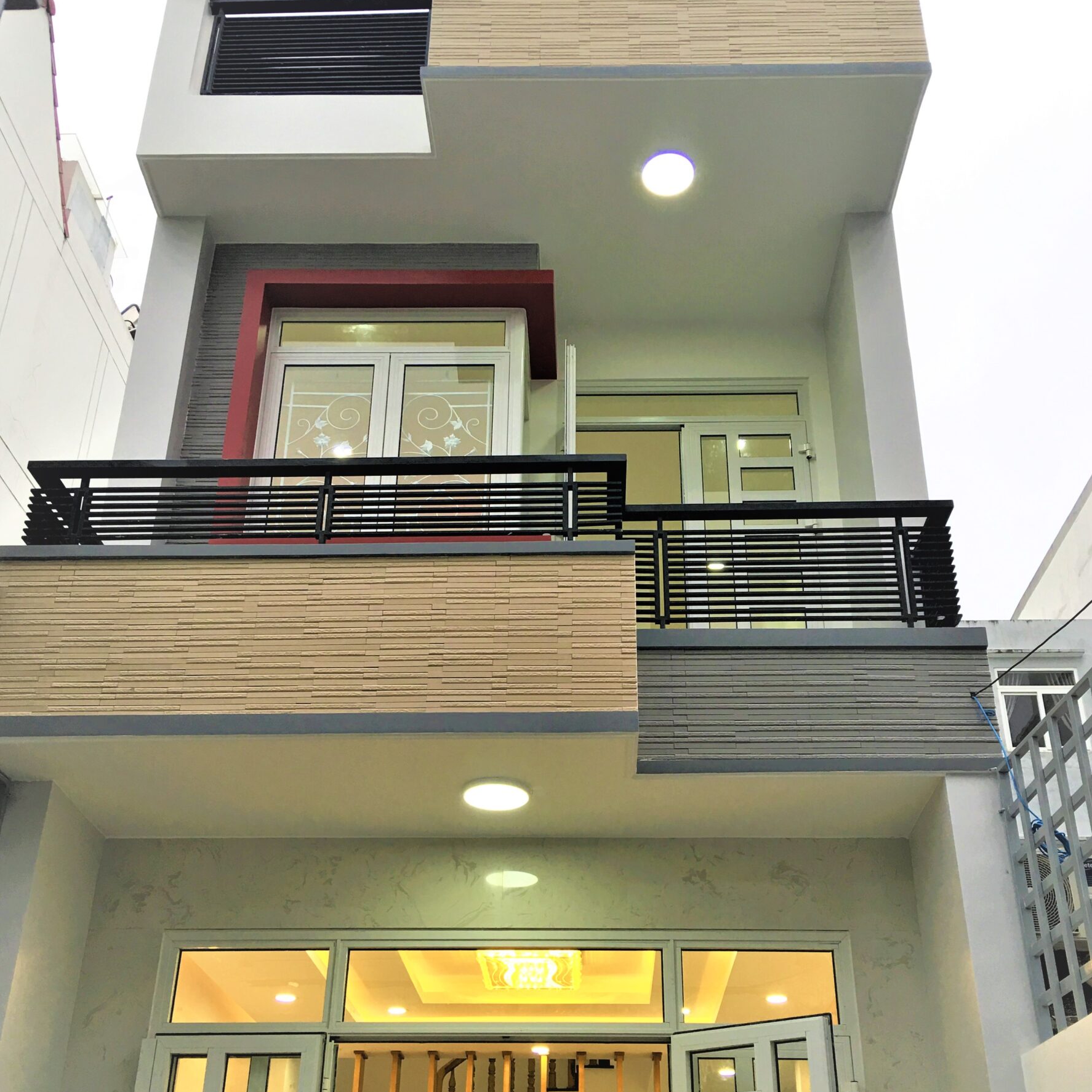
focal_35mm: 37
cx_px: 551
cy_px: 667
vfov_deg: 44.6
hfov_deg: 44.9
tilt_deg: +27.6
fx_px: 1321
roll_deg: -0.9
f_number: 2.2
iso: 25
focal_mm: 4.15
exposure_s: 1/33
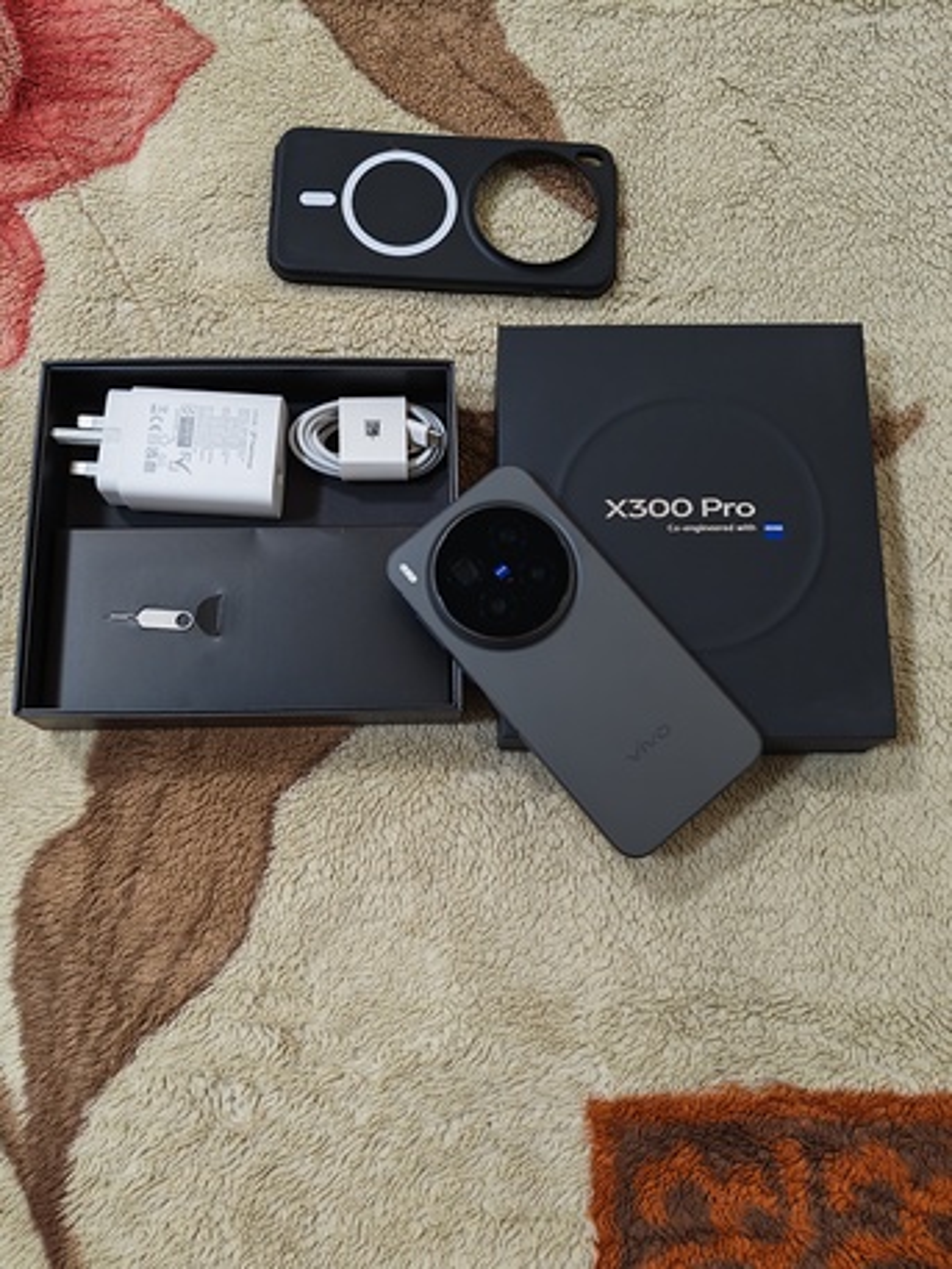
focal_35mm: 30
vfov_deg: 60.0
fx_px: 1100
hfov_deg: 46.8
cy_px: 634
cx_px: 476
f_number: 1.6
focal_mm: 5.4
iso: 800
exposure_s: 1/40
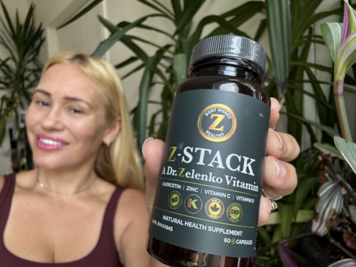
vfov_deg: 58.9
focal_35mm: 23
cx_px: 178
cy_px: 134
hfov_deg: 73.9
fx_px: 237
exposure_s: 1/62
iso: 80
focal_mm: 2.69
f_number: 1.9
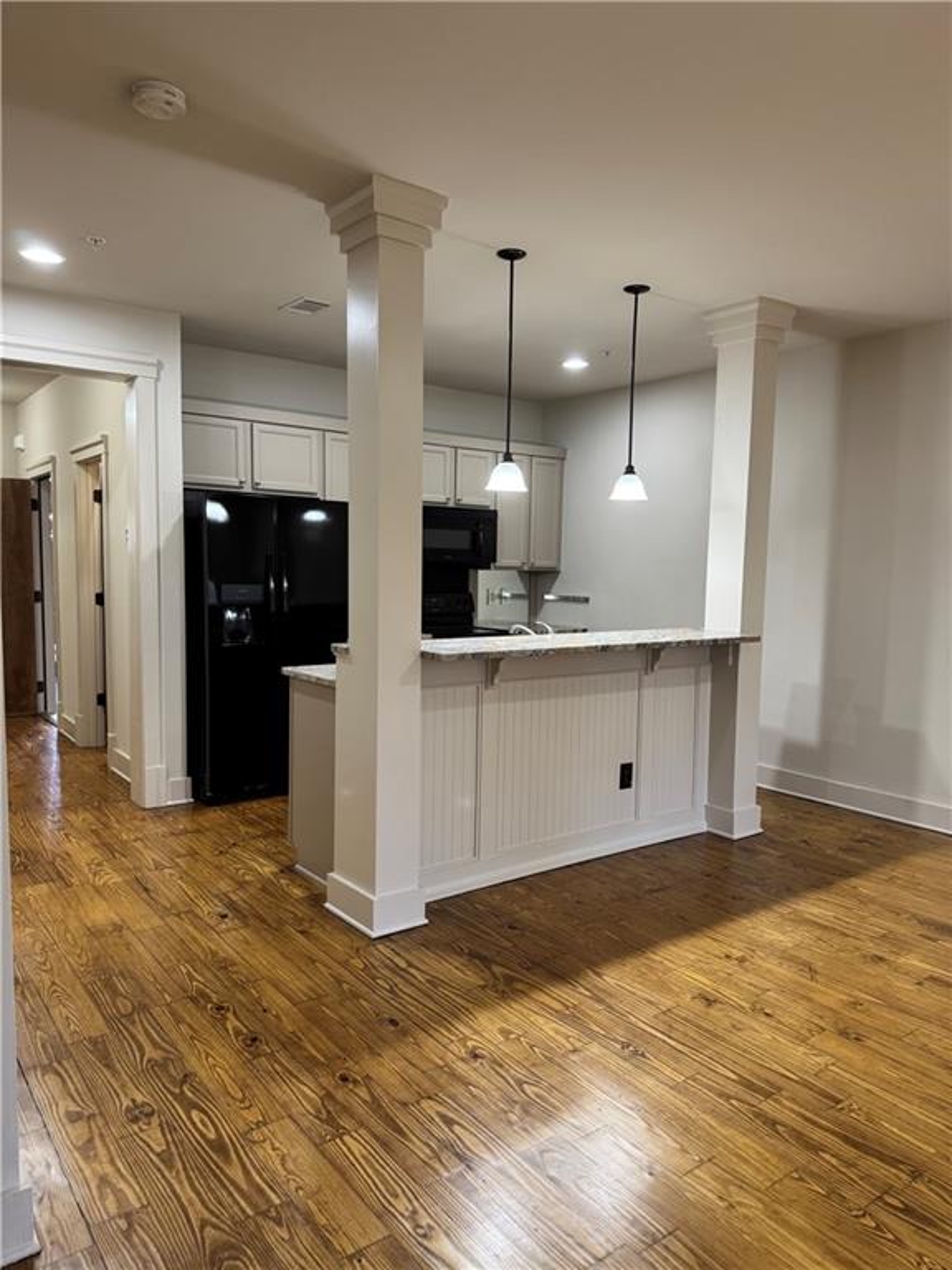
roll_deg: -0.9
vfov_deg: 71.6
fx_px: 880
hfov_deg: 56.8
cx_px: 476
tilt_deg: -7.3
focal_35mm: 24
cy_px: 635
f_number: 1.78
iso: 160
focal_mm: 6.76
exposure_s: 1/60
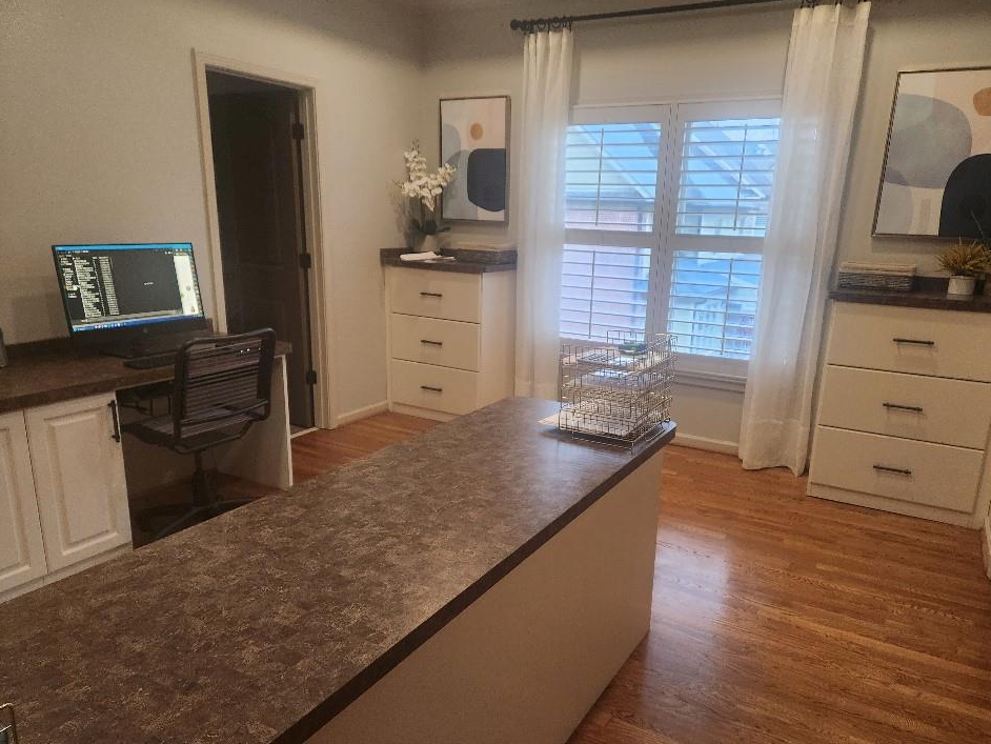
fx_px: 716
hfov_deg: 69.3
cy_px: 390
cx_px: 537
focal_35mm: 25
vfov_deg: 54.9
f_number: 1.8
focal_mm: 5.4
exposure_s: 1/120
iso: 640
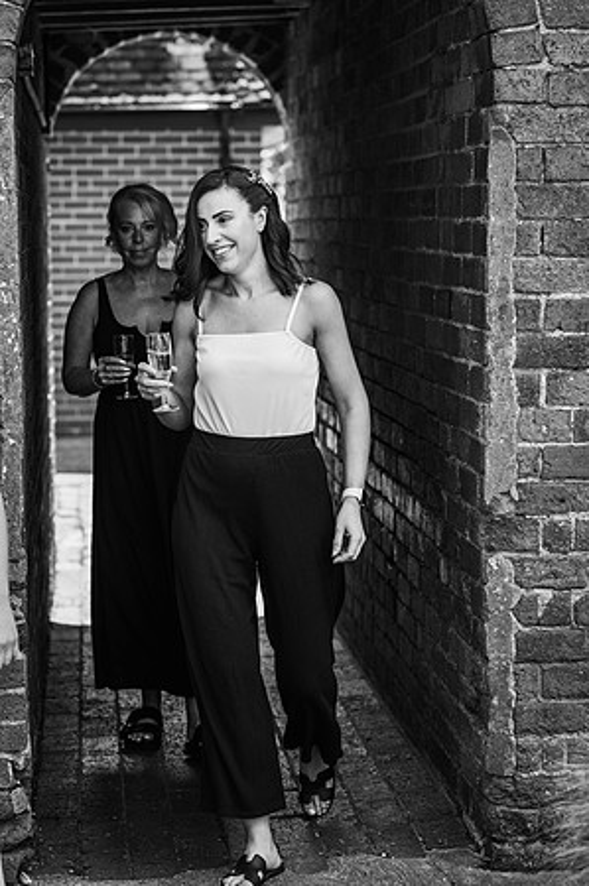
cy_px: 443
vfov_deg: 23.9
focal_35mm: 85
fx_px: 2091
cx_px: 294
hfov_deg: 16.0
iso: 100
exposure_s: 1/500
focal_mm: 85
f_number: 3.5
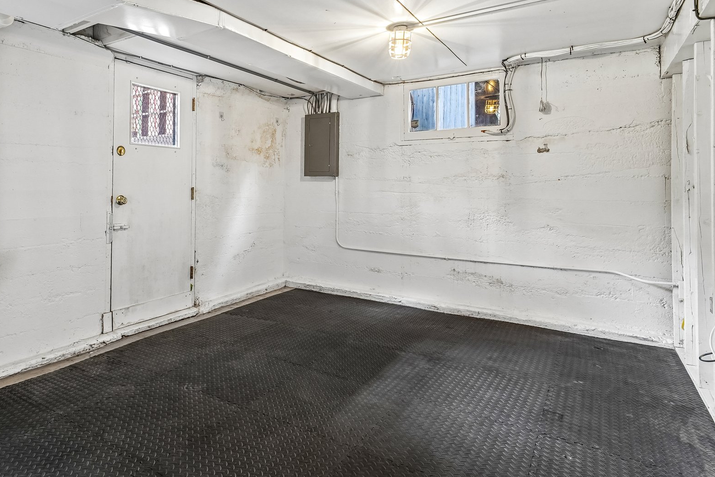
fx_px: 417
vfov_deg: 59.1
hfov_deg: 79.1
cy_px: 196
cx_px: 252
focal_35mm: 21
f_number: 8
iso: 1600
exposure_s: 1/15
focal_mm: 16
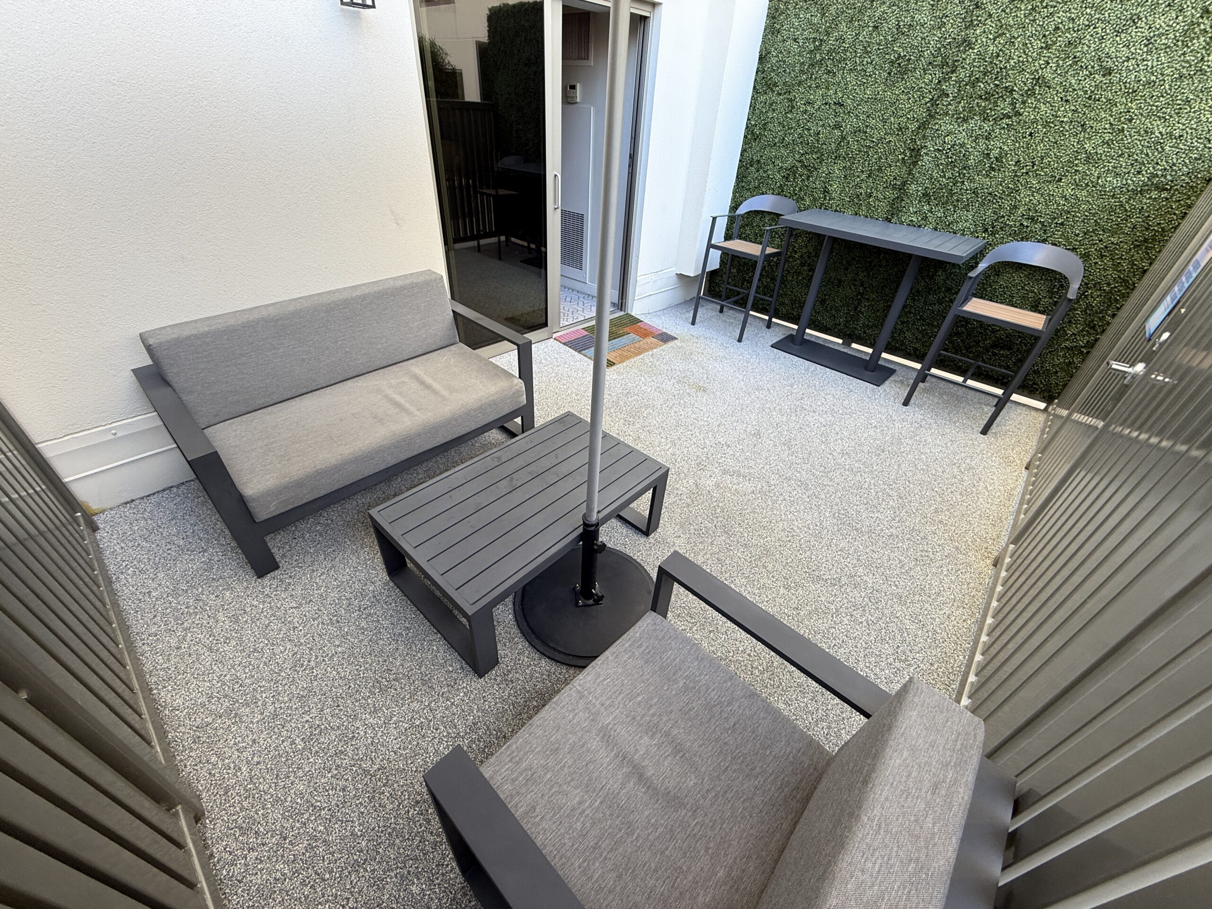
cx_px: 606
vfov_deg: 85.7
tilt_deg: -35.6
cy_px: 454
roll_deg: -4.4
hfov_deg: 102.1
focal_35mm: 14
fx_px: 490
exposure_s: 1/99
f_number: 2.2
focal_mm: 2.22
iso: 100
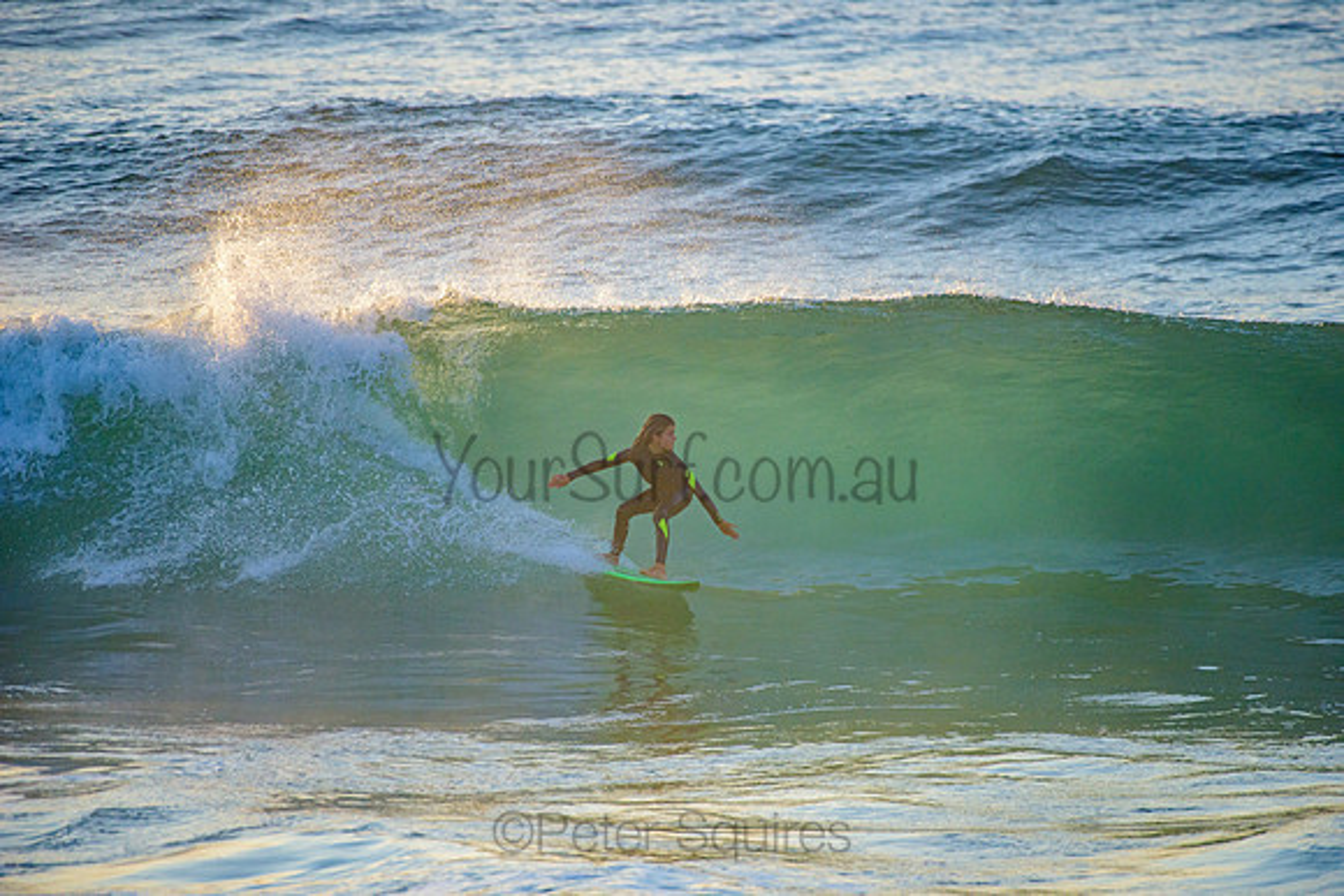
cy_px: 448
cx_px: 672
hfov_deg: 4.1
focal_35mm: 500
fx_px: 18670
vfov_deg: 2.8
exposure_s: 1/2000
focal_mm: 500
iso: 800
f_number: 5.6
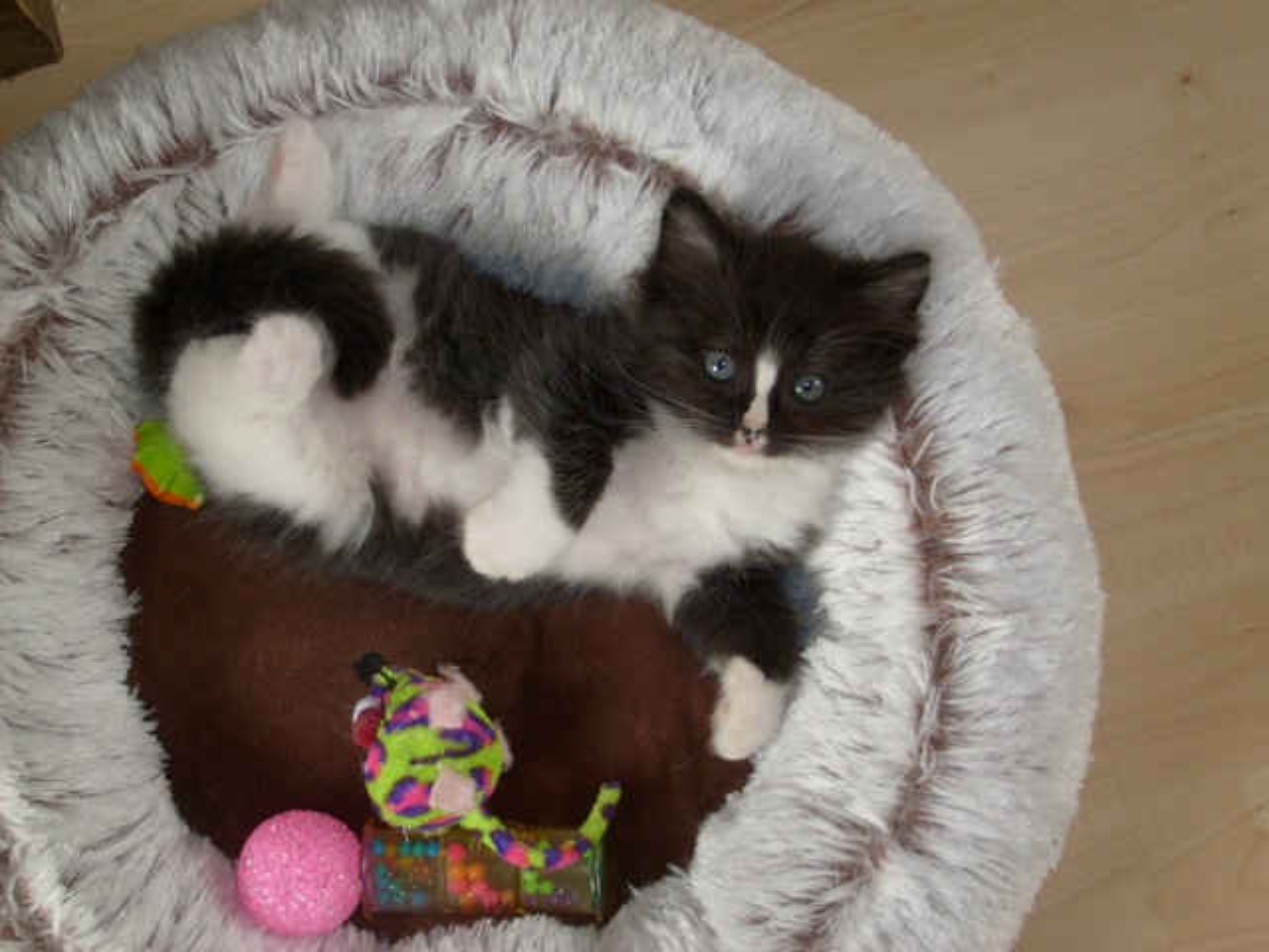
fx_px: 1906
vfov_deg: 28.0
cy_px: 476
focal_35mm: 52
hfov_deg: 36.8
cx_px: 634
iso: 100
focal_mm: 8.7
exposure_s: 1/60
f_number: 3.3
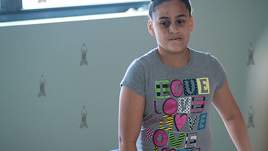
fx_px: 1095
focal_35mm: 154
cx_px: 167
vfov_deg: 7.9
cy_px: 85
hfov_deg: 13.9
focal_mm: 105
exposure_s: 1/250
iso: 2000
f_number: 2.8
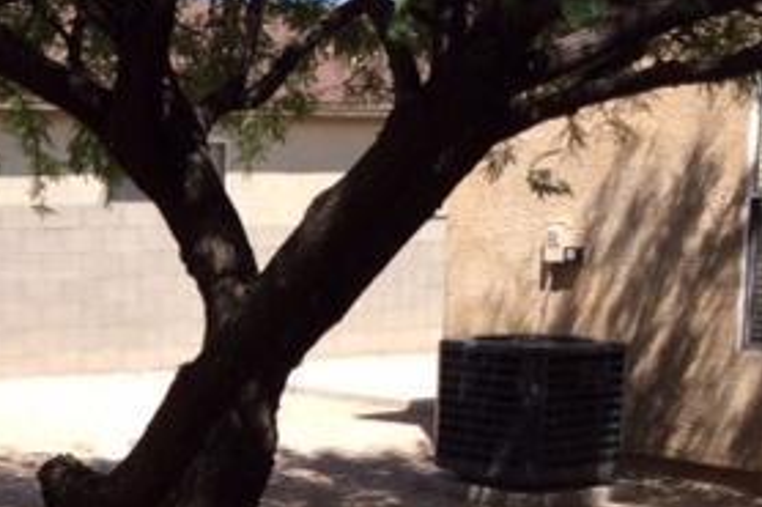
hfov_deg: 24.9
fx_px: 1671
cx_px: 66
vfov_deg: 17.0
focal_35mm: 79
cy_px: 469
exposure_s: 1/923
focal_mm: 3.3
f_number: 2.4
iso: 32
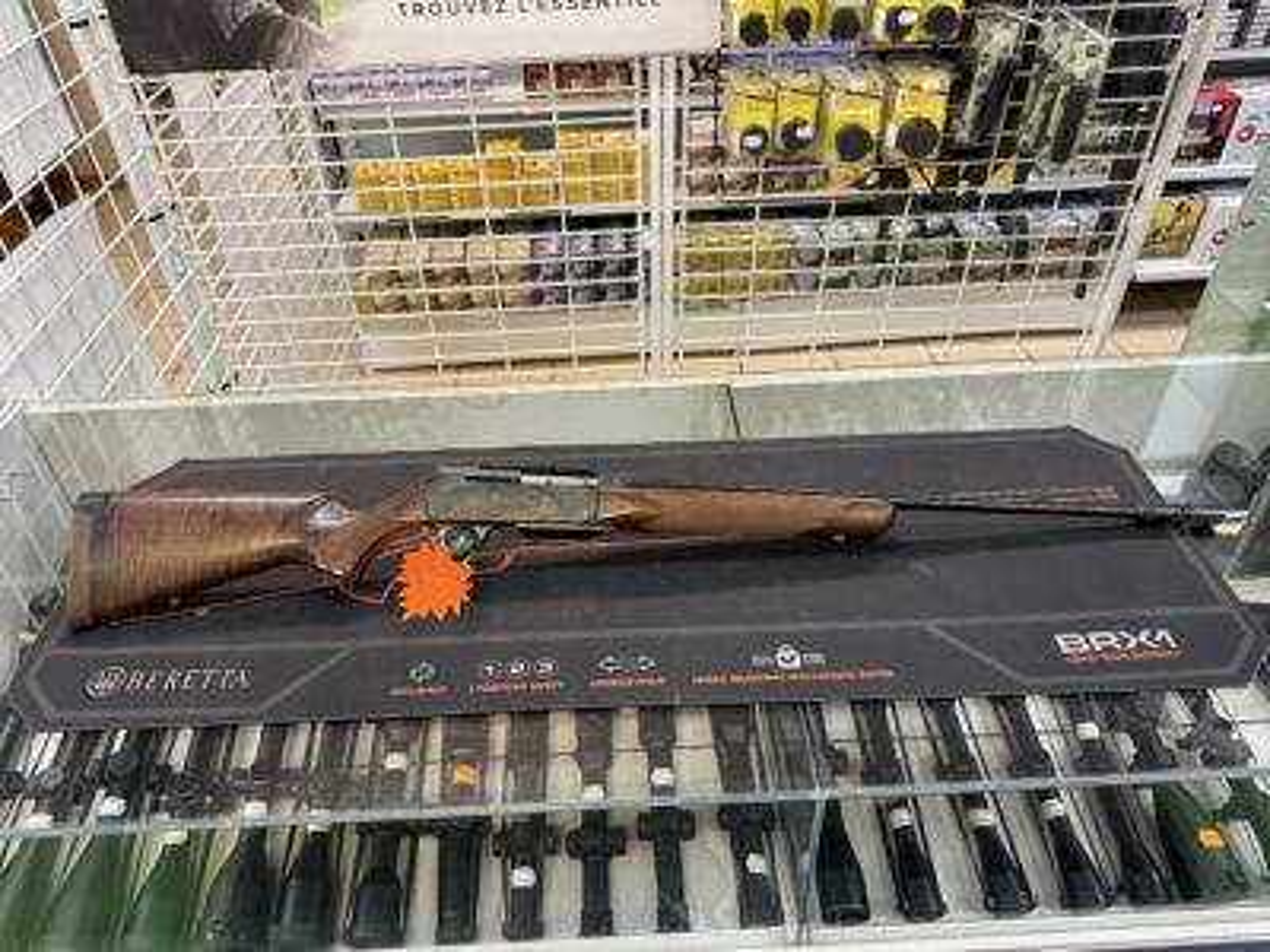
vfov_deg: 56.8
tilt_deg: -39.6
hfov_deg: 71.6
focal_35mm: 24
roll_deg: +2.3
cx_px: 635
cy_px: 476
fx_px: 881
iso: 160
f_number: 1.78
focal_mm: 6.76
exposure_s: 1/50
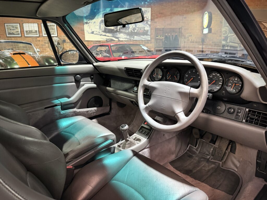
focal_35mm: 24
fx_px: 185
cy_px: 100
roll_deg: -0.3
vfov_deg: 56.8
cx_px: 134
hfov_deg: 71.6
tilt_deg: -15.7
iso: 800
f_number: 1.78
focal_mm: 6.76
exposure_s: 1/33
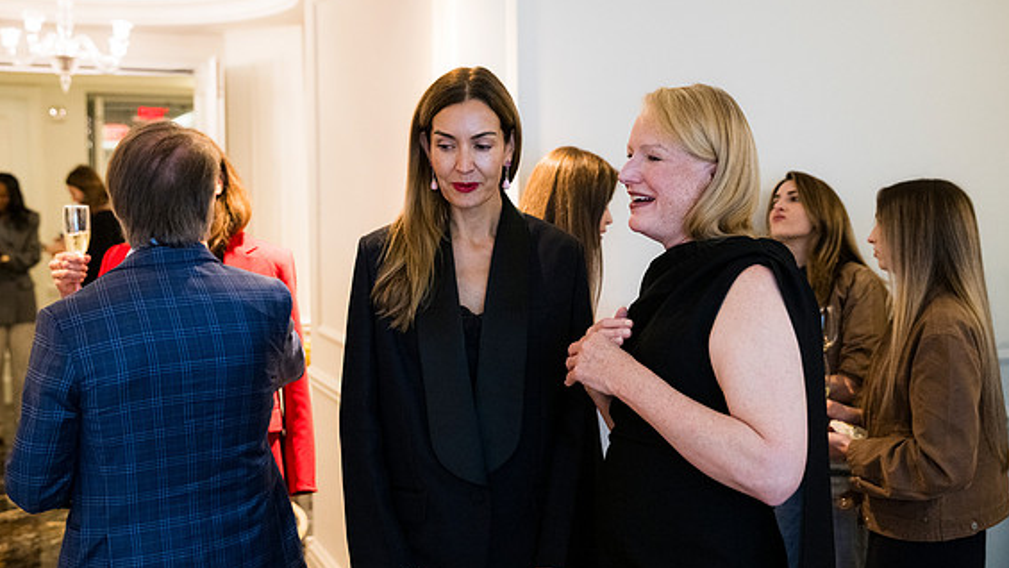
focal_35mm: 43
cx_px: 516
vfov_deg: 27.7
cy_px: 251
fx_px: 1151
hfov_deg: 47.3
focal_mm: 40
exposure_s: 1/160
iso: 4000
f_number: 3.2
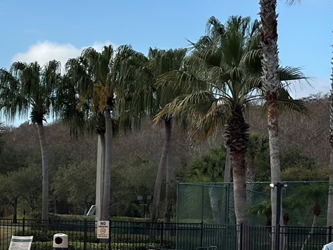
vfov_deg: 10.0
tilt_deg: +2.8
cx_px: -51
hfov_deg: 13.0
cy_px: 162
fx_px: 1434
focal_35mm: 149
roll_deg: -1.0
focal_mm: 6.86
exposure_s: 1/10870
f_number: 1.78
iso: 100
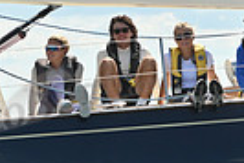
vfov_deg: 4.5
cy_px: -14
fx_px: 2076
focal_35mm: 306
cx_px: 264
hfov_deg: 6.7
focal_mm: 70
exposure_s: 1/1250
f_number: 8
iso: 250
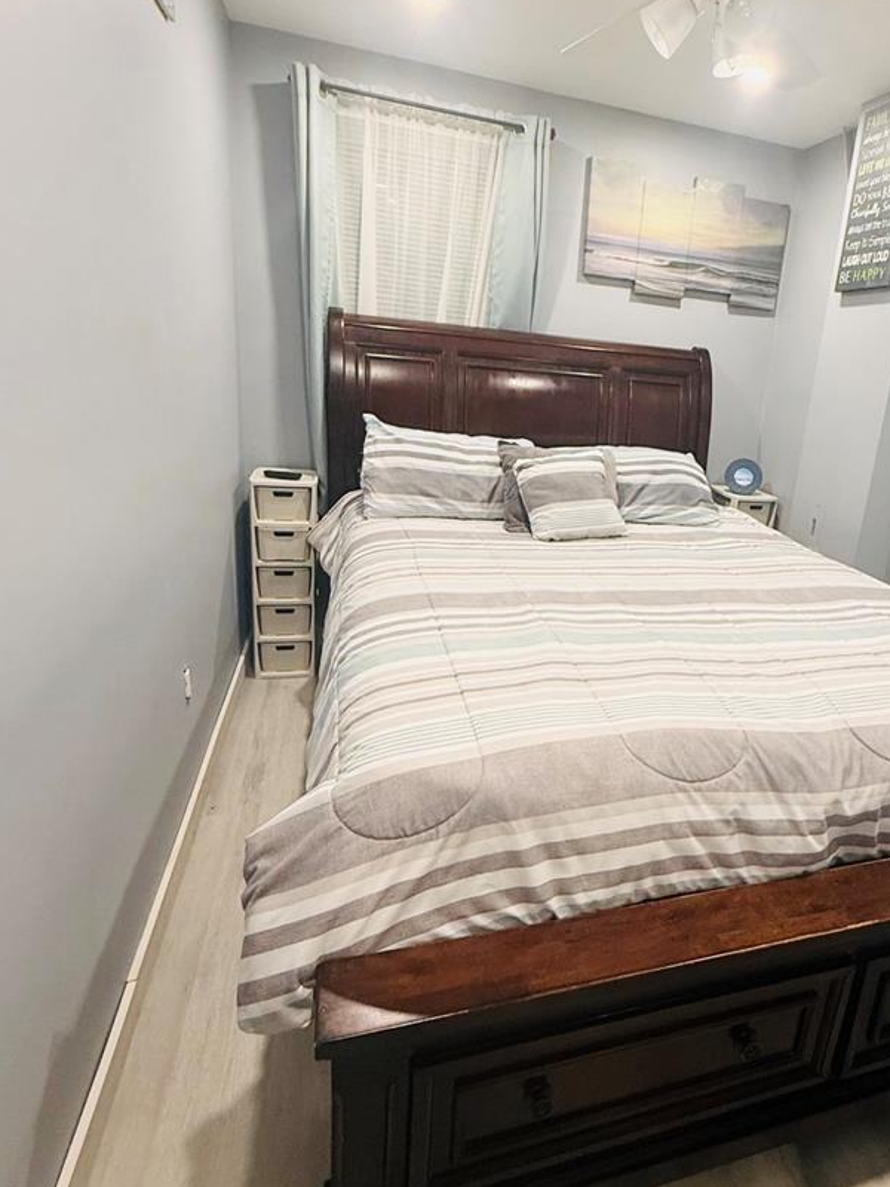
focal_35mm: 21
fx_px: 720
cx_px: 592
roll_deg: -6.3
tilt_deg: -12.9
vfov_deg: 78.9
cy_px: 564
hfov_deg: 61.9
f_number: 2.2
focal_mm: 2.22
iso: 200
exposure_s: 1/60
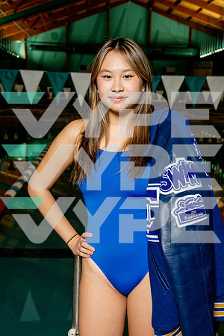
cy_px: 168
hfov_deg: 24.2
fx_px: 523
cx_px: 112
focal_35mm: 56
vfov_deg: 35.6
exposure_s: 1/250
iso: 1600
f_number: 8
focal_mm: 56
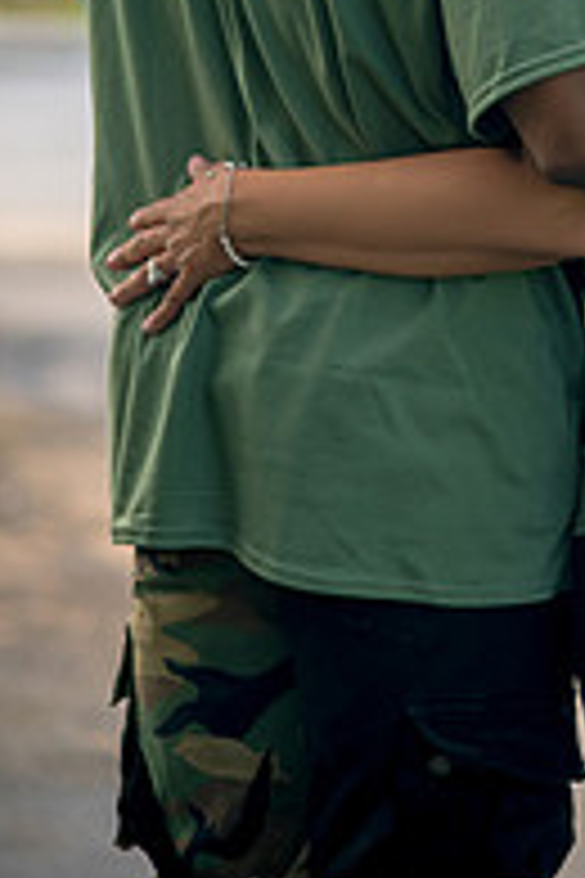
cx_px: 619
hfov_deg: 7.0
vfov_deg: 10.4
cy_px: -99
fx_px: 4777
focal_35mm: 196
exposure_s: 1/200
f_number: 2.2
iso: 100
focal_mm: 85
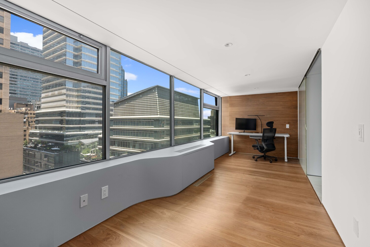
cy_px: 124
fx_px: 170
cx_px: 185
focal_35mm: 16
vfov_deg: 72.1
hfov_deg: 95.0
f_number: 11
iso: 320
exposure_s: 1/8
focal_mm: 16.5
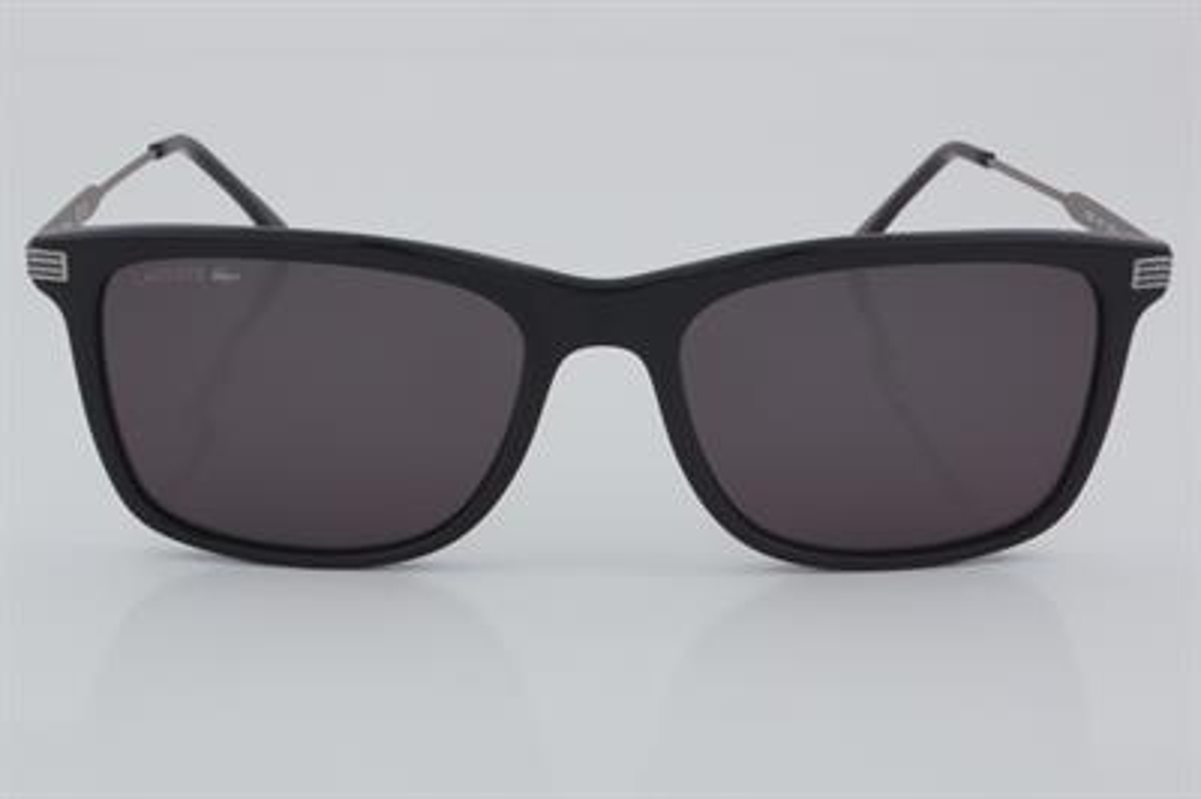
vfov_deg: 16.5
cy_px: 400
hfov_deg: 24.6
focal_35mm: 82
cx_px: 600
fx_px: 2750
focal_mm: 55
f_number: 32
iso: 100
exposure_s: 1/4
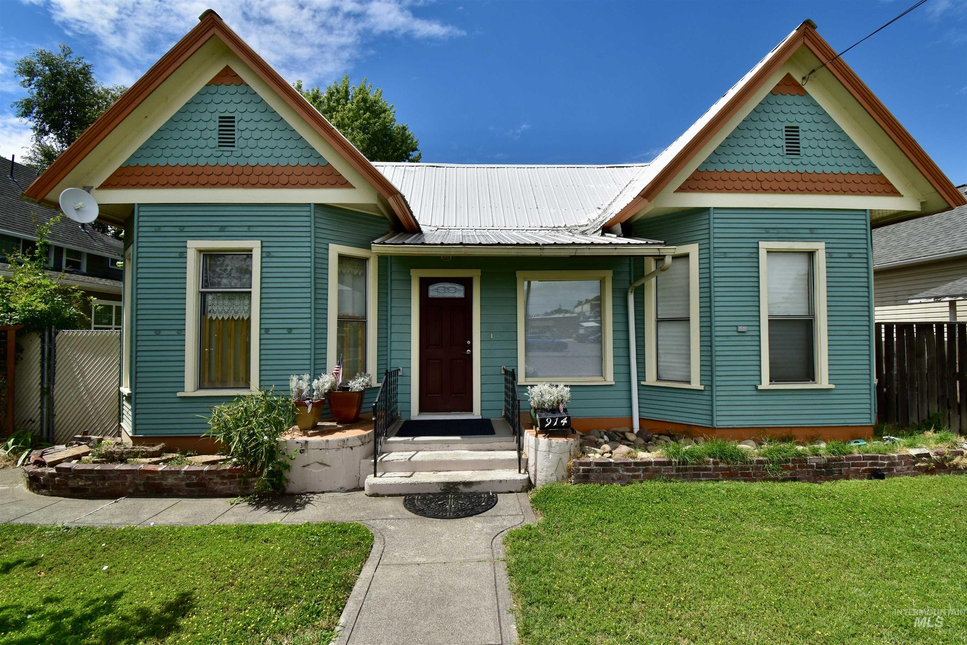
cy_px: 322
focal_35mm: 15
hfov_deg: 100.4
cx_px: 484
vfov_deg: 77.3
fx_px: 403
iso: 280
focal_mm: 10
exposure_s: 1/500
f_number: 11
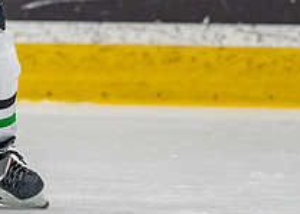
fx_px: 7956
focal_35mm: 935
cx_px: -56
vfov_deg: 1.5
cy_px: -80
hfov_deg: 2.2
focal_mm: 200
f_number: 2.8
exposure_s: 1/1250
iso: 1000
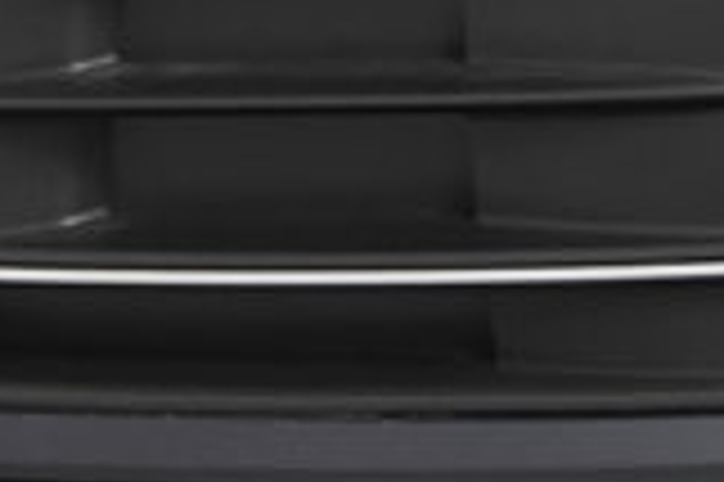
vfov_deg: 5.1
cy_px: -169
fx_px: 5364
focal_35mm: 267
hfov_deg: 7.6
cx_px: 958
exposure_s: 1/80
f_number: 4.5
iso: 1600
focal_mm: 28
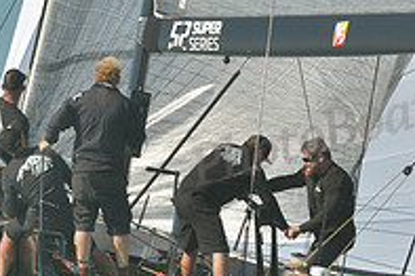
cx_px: 84
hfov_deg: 3.5
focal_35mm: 590
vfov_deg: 2.3
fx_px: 6796
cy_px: 52
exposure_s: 1/1250
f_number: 9
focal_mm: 200
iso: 280
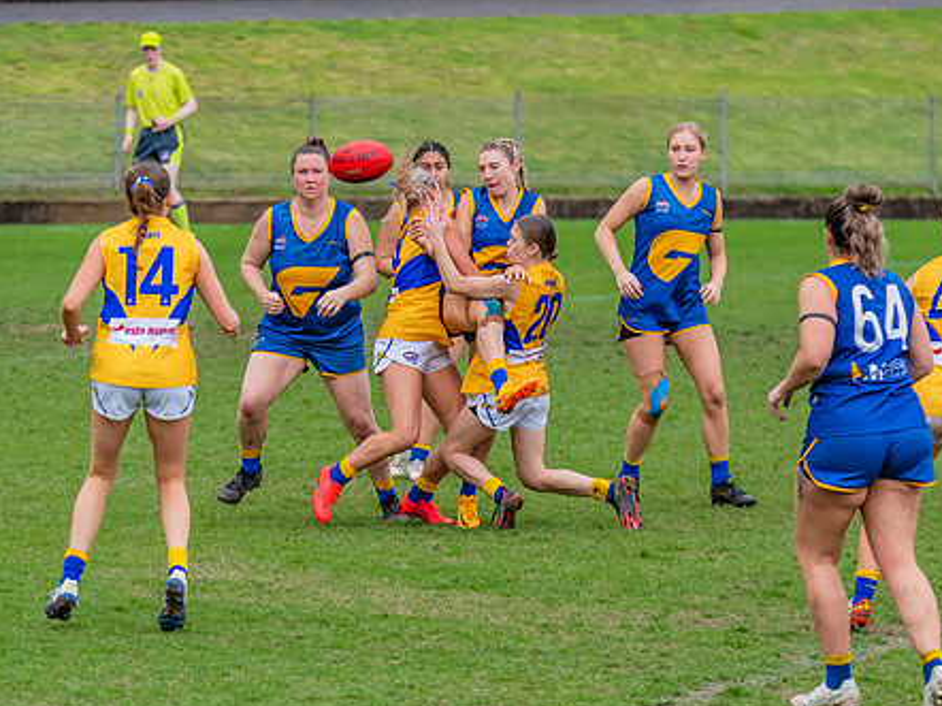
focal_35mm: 410
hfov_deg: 4.8
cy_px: 308
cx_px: 368
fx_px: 11151
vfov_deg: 3.6
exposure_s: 1/1600
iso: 1000
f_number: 5.3
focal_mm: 240
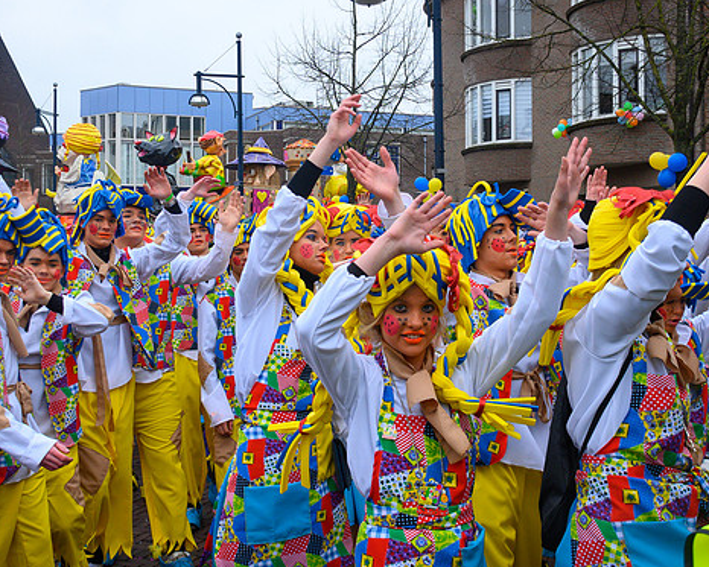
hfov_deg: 38.8
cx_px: 380
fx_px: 1007
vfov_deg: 31.4
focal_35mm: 48
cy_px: 220
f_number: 5
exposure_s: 1/800
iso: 400
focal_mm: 22
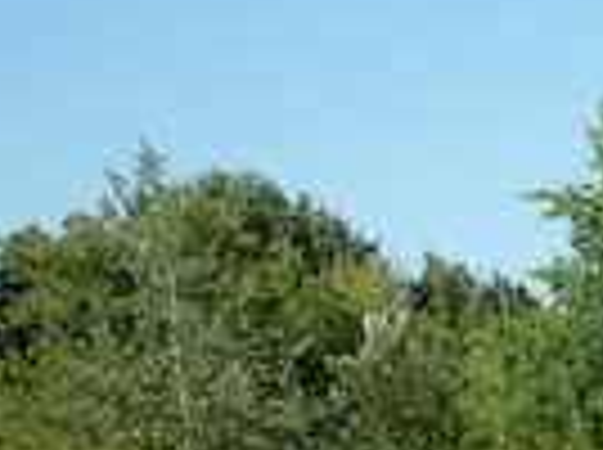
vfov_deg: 9.6
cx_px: 860
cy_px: 432
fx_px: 2660
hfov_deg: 12.4
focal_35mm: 153
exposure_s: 1/400
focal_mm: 5.2
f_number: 4.5
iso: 100
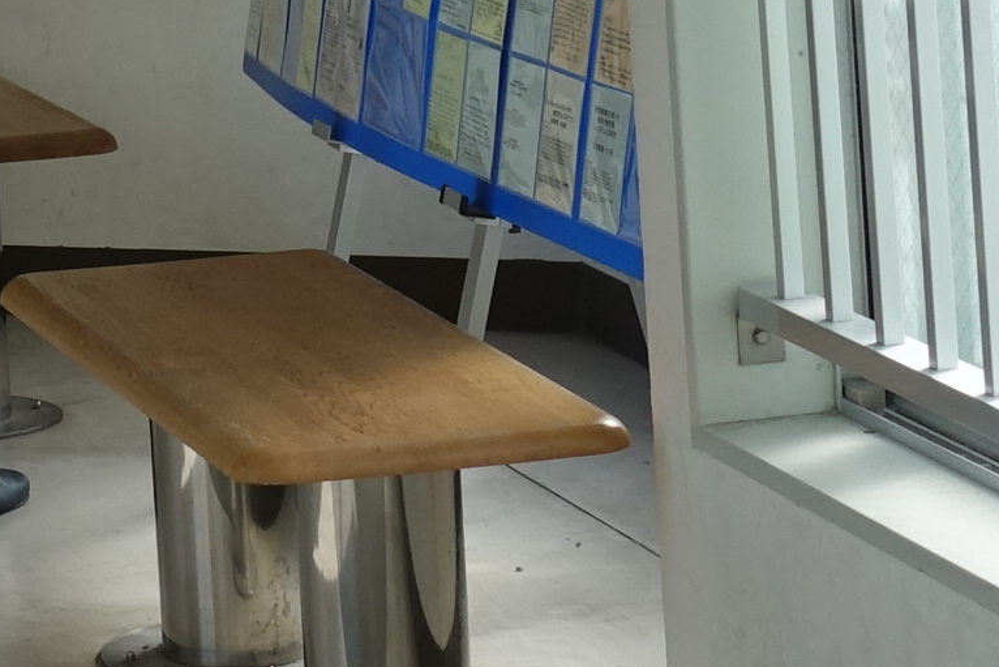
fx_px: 5773
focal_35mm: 208
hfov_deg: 9.5
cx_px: -669
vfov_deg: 6.5
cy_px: -484
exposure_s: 1/250
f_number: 4
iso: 125
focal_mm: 14.9
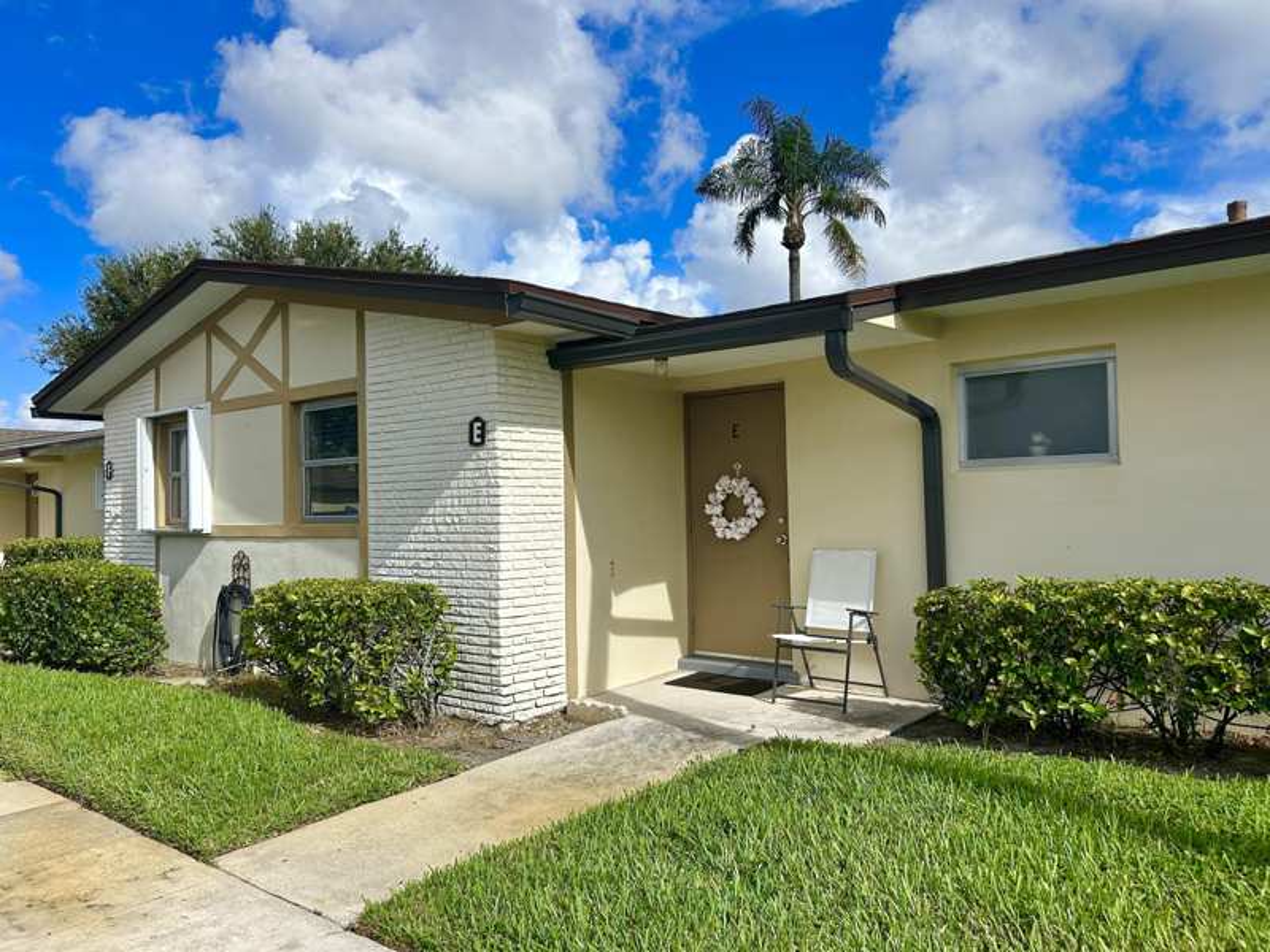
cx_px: 635
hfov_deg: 67.3
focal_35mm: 26
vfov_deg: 53.1
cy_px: 476
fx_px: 954
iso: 50
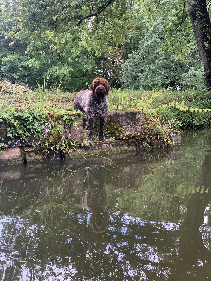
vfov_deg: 36.8
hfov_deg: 28.0
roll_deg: +0.2
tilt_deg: -6.1
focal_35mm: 52
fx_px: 423
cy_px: 140
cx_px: 106
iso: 50
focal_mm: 6
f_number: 2.4
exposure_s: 1/122
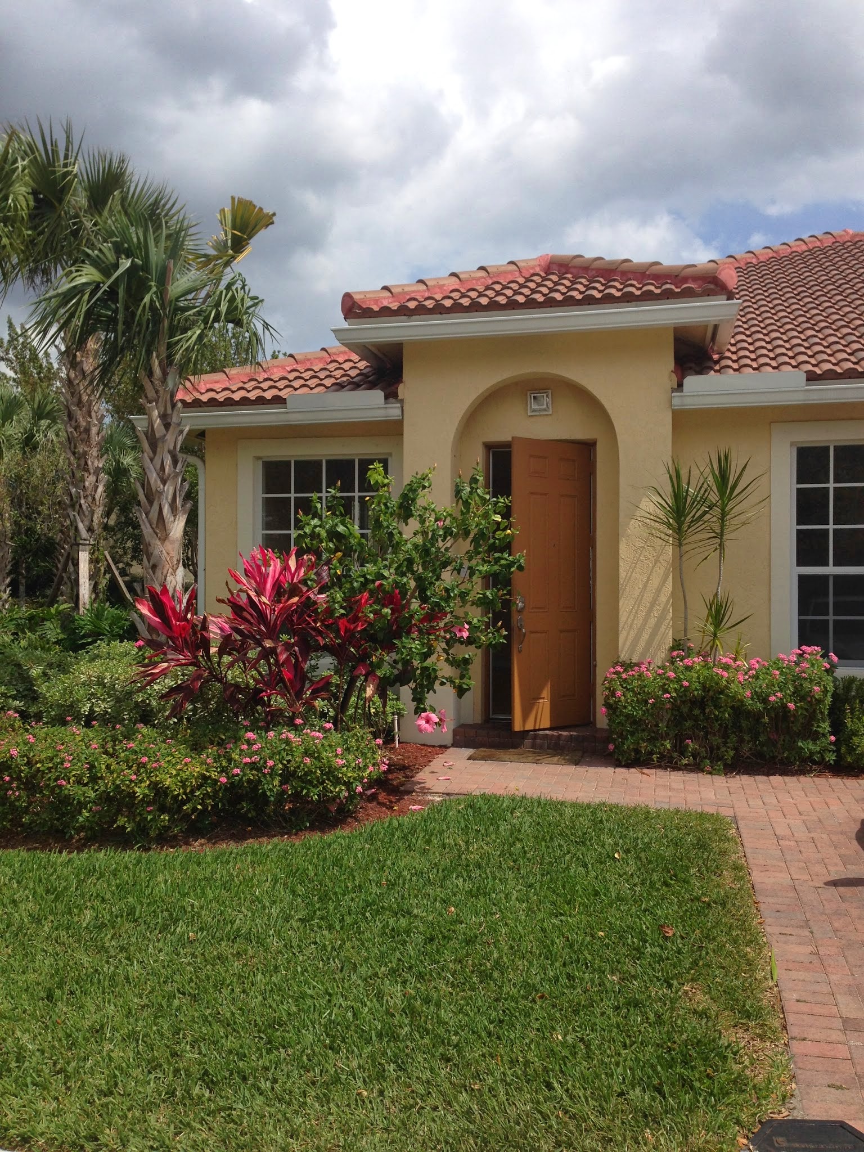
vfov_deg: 55.4
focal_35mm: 33
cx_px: 432
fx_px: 1098
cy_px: 576
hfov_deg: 42.9
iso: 50
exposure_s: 1/1938
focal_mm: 4.12
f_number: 2.4
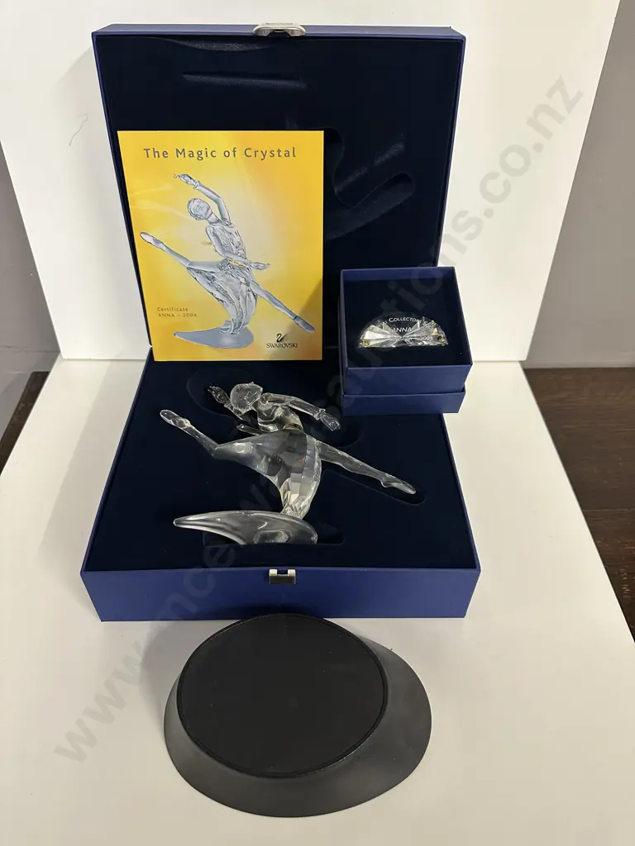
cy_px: 423
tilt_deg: -45.1
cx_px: 318
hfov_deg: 56.8
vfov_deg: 71.6
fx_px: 587
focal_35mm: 24
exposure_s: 1/50
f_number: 1.78
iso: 250
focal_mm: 6.86
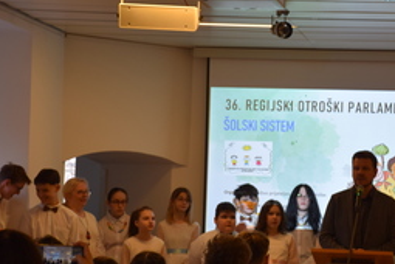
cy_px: 154
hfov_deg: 16.0
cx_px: 318
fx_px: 1393
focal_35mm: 127
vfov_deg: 10.8
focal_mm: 48
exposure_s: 1/80
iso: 400
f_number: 4.5
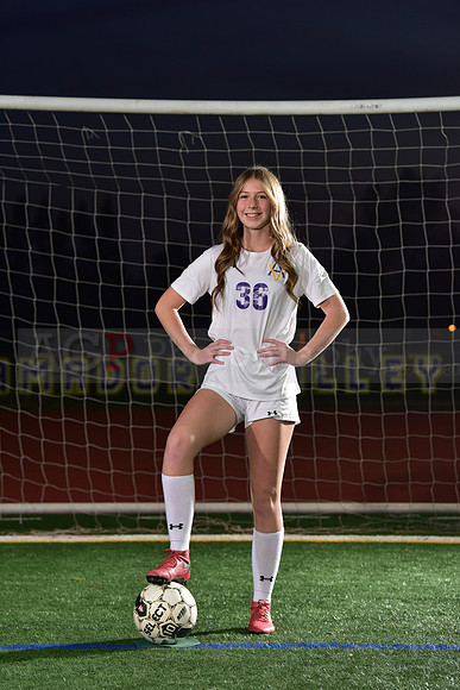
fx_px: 2145
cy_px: 345
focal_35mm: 112
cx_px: 230
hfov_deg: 12.2
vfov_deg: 18.3
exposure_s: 1/200
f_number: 5
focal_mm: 112
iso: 1250
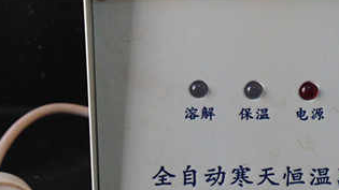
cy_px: 33
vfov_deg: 15.8
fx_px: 683
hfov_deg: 27.6
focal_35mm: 76
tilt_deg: -10.1
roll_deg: -0.3
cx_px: 245
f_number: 2.4
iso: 50
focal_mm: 4.12
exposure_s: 1/40
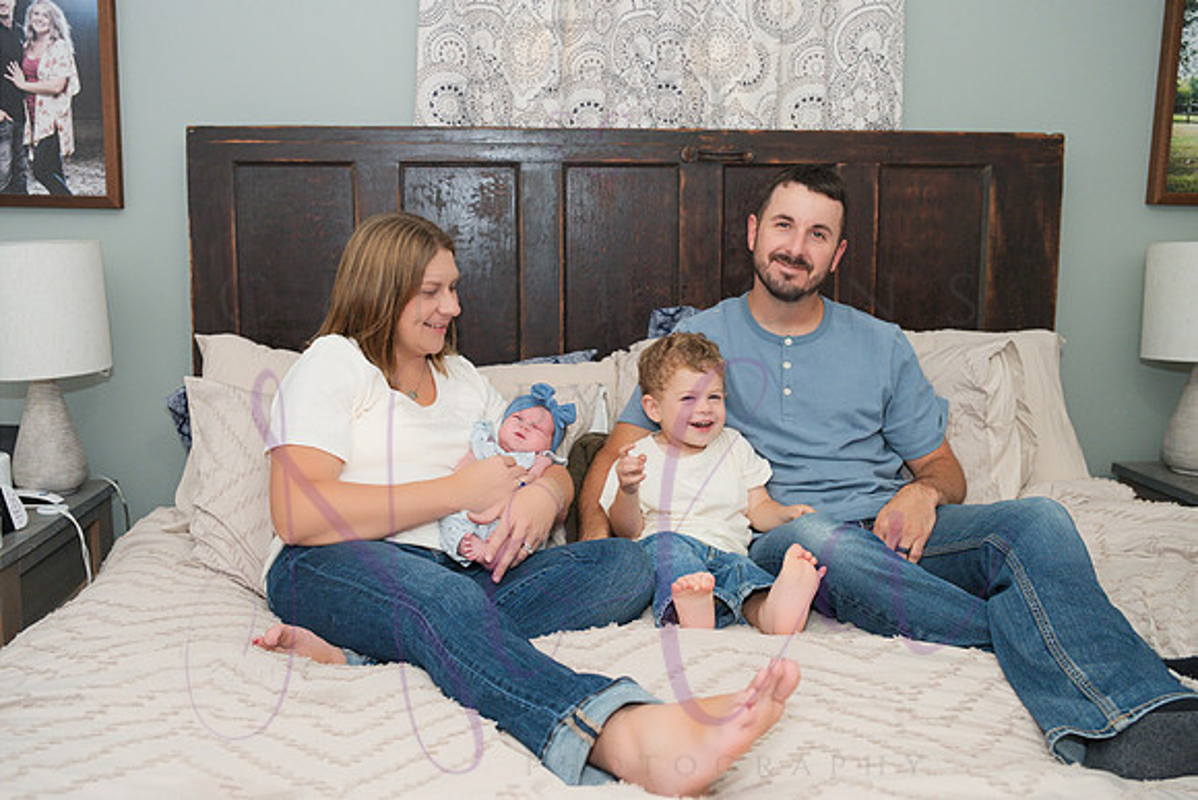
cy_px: 400
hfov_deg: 59.5
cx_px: 599
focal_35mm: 32
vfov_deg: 41.7
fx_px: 1048
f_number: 4
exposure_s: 1/320
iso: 800
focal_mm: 31.5
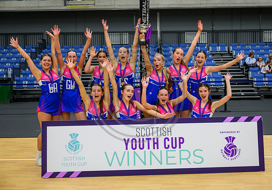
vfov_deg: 27.8
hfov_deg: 39.1
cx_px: 150
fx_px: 383
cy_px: 90
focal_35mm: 50
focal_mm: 46
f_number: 3.5
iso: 2500
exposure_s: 1/400
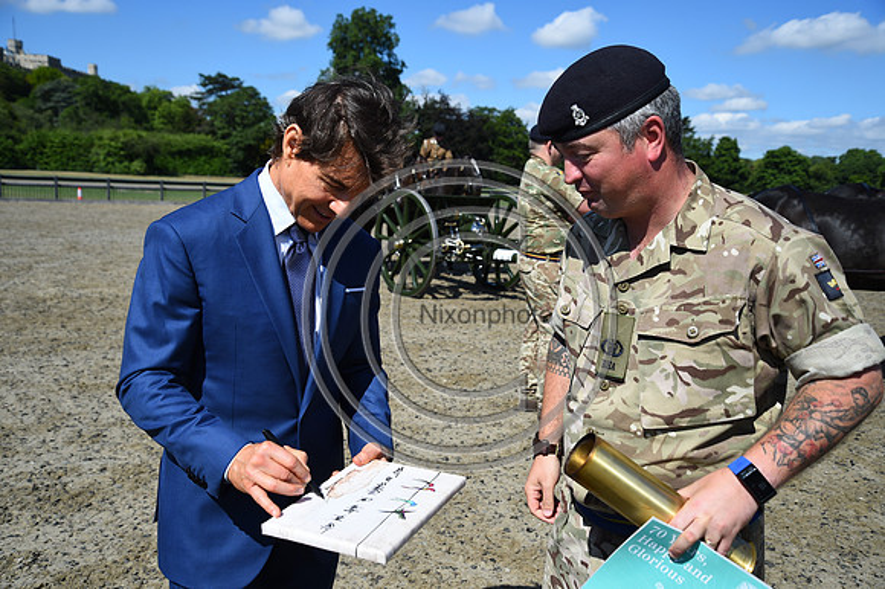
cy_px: 294
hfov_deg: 55.8
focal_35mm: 34
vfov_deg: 38.8
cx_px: 442
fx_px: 835
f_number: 5.6
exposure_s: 1/1250
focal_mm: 34
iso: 160
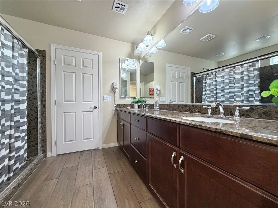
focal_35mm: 14
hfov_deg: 102.1
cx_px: 139
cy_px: 104
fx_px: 112
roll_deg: -0.2
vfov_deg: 85.7
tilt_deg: -0.3
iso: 200
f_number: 2.2
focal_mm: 2.22
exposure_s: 1/60
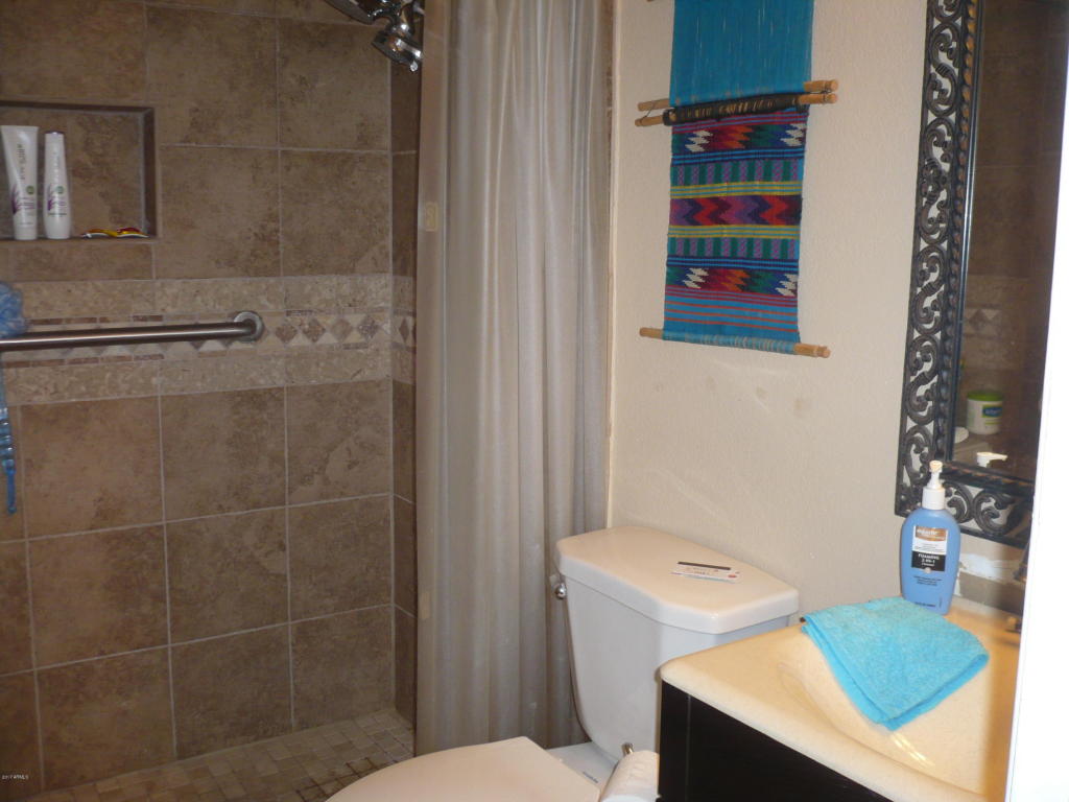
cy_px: 401
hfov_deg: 52.6
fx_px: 1081
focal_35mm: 35
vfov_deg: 40.7
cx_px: 534
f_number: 2.8
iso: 160
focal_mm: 5.8
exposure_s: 1/30
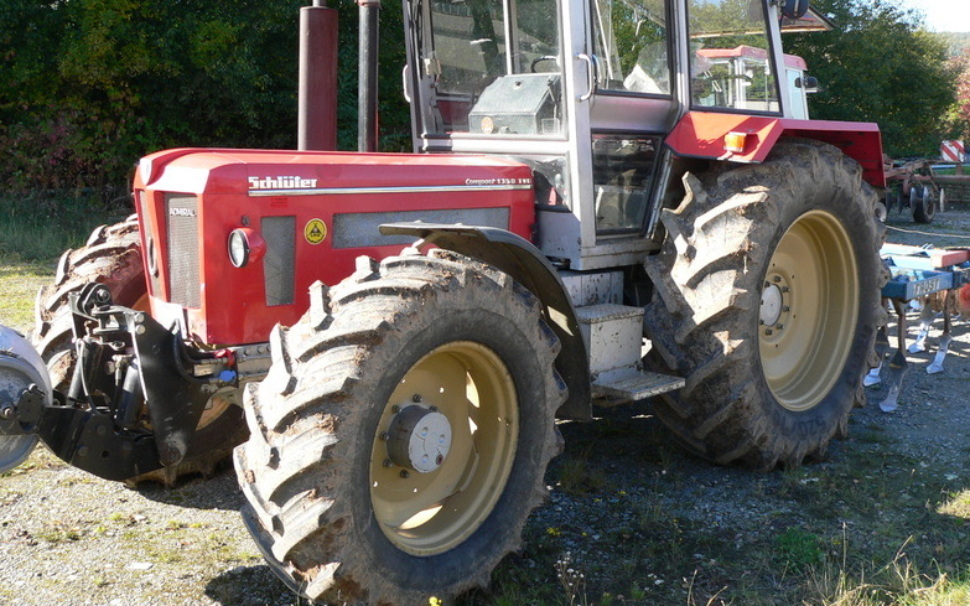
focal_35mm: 39
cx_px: 489
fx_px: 1031
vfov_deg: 32.7
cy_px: 274
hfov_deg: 50.4
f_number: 4
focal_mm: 6
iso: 80
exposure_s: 1/125
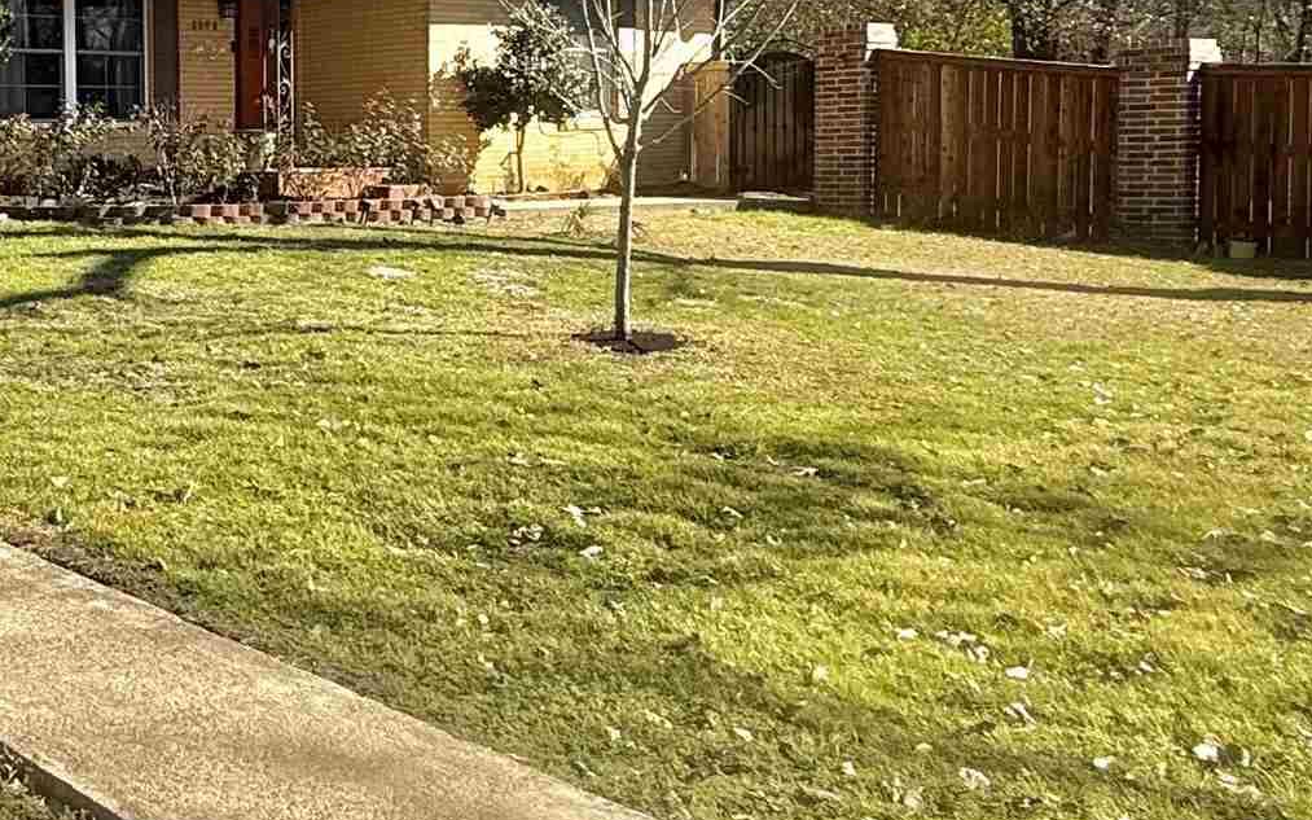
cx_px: -135
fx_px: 1609
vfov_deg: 28.4
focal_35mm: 45
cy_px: 258
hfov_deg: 37.2
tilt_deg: -3.3
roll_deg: +1.3
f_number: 2.2
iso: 50
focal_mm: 2.22
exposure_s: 1/1105
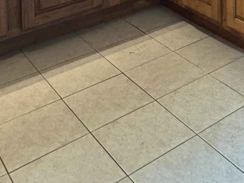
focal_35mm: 63
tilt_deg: -1.5
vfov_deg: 17.7
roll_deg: +0.8
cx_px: 233
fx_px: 444
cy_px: -165
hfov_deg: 29.1
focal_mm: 2.22
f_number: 2.2
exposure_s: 1/60
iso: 400
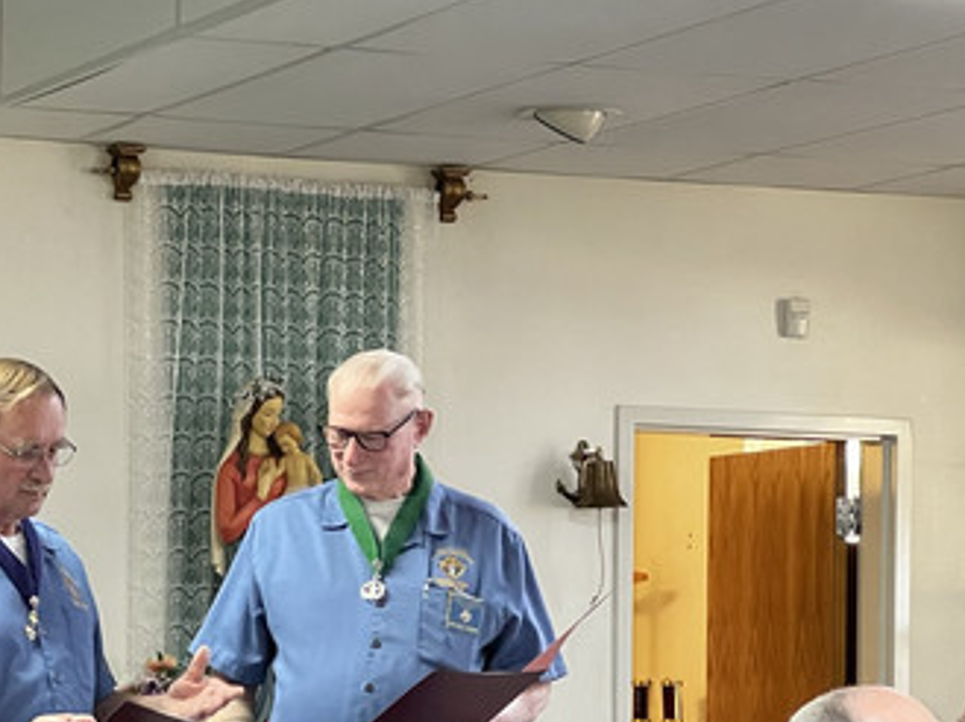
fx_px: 4177
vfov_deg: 9.8
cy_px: 578
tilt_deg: +1.4
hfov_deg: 13.1
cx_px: 123
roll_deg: -1.1
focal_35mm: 150
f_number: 2.8
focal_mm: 9
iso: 400
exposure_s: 1/60
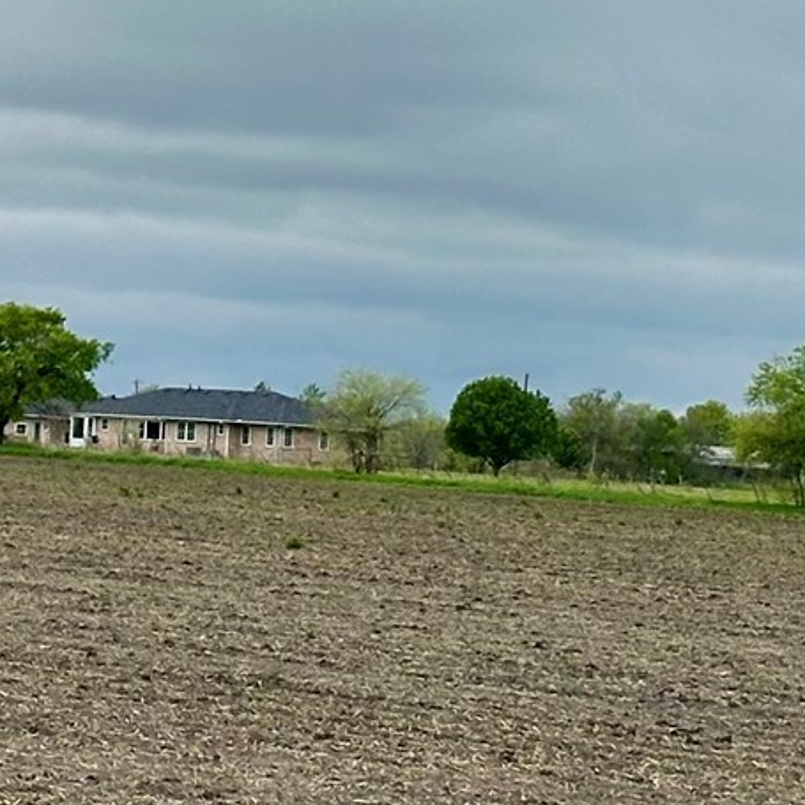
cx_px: -681
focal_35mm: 191
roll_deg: -3.5
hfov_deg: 8.8
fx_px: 5025
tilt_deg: +1.5
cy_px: 244
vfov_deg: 9.1
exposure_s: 1/6211
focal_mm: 6.86
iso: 64
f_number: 1.78
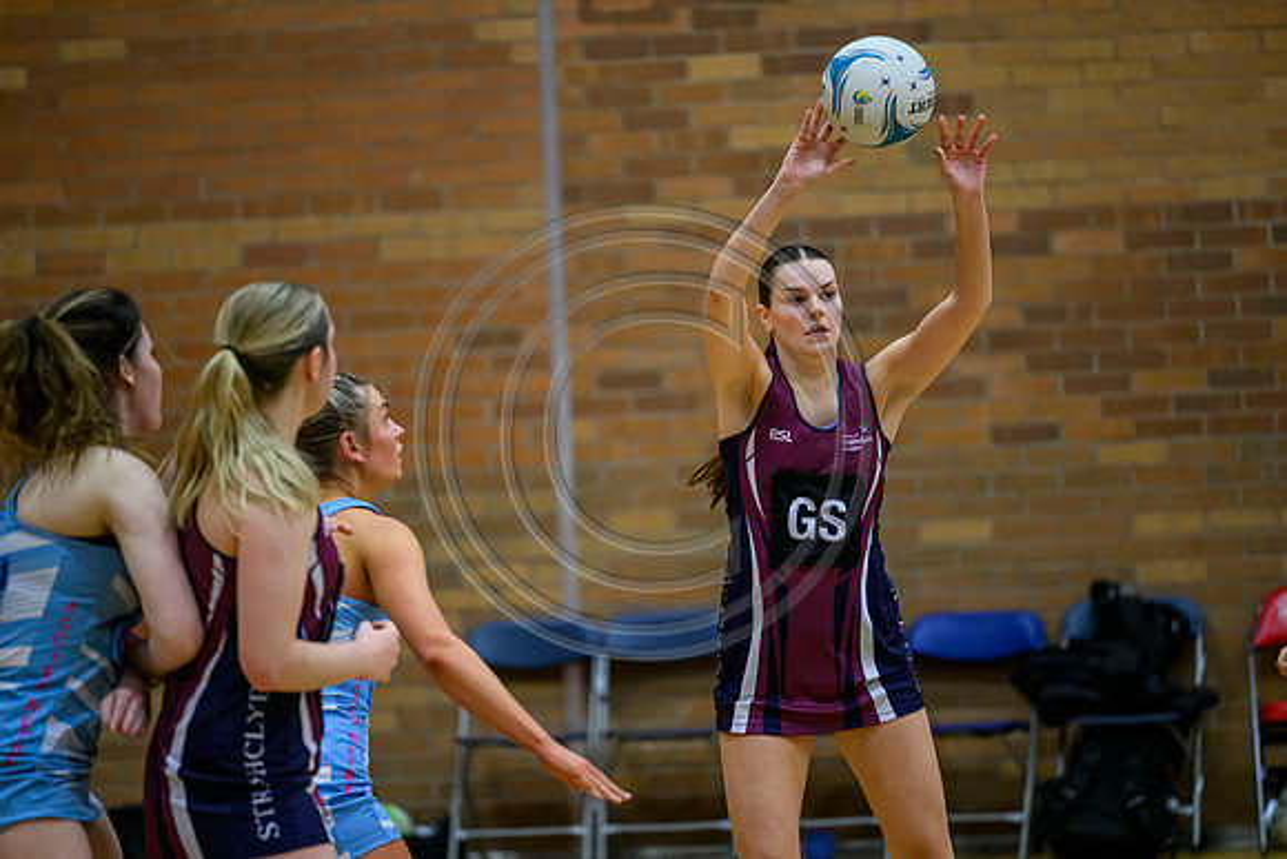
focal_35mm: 200
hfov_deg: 10.3
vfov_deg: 6.9
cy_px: 430
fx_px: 7151
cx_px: 644
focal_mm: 200
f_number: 2.8
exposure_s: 1/1000
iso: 5000
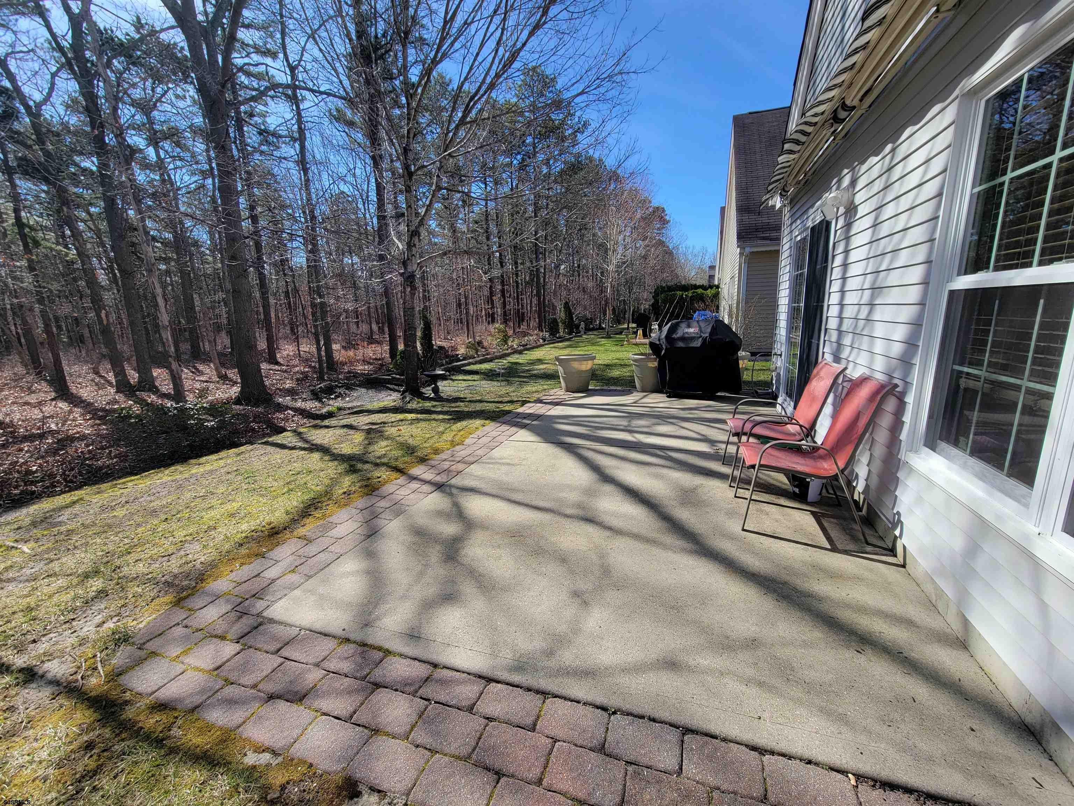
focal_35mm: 13
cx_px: 537
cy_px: 403
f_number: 2.2
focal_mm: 2.2
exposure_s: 1/917
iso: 50
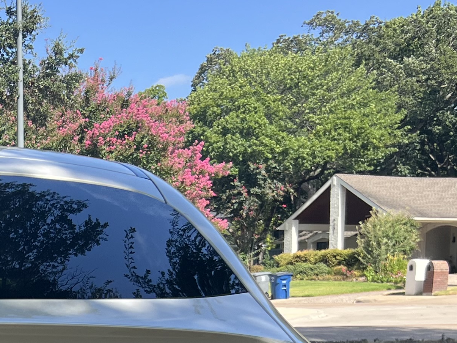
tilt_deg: -10.0
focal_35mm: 87
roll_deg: +2.5
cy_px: 500
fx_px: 1149
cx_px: -92
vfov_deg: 15.7
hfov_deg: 21.0
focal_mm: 5.7
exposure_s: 1/1553
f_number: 1.5
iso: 50
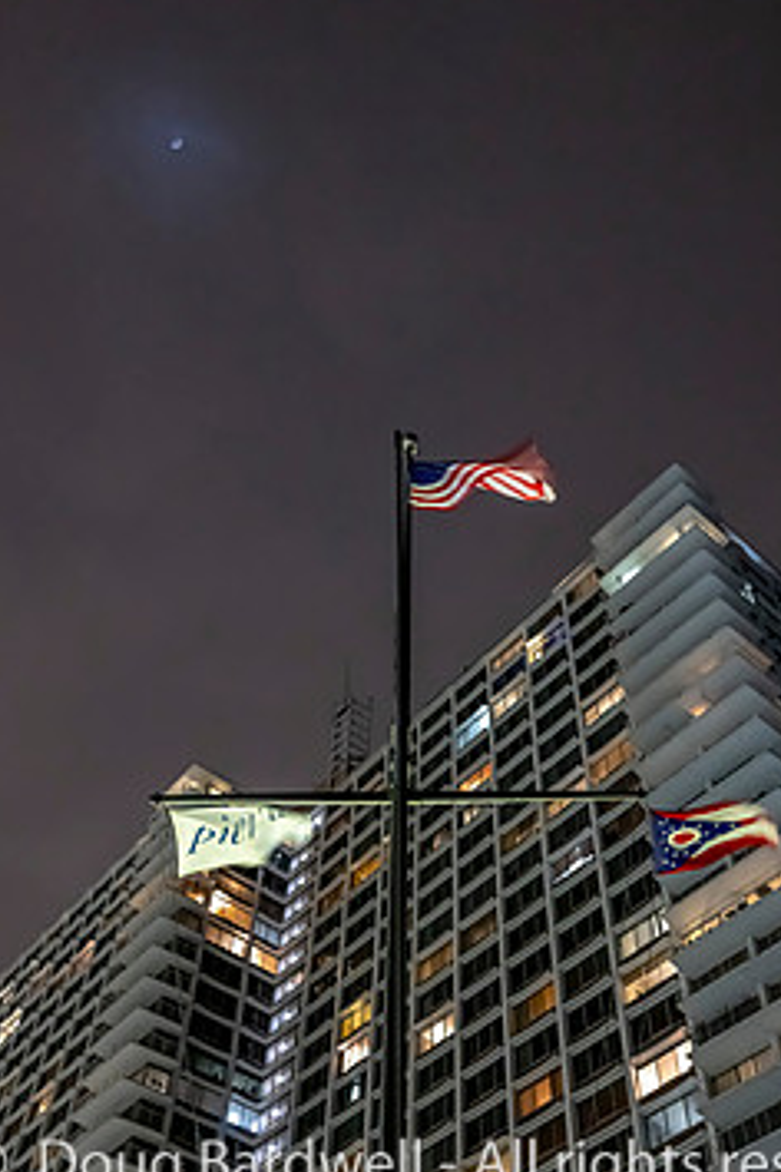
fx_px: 1139
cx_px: 463
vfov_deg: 53.9
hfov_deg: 37.7
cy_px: 722
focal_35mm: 35
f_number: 4
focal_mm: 27.5
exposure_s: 1/13
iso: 12800
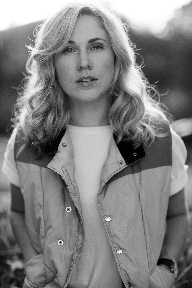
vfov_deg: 23.9
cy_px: 144
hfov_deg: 16.1
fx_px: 680
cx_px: 96
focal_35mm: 85
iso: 64
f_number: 2
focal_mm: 85
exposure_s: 1/400
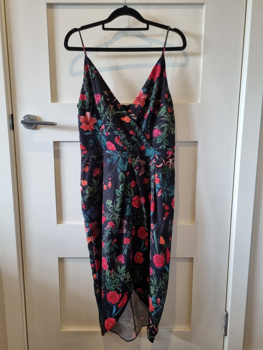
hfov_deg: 53.1
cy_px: 175
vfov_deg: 67.3
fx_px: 263
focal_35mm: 26
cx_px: 132
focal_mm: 5.4
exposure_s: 1/100
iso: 250
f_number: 1.8
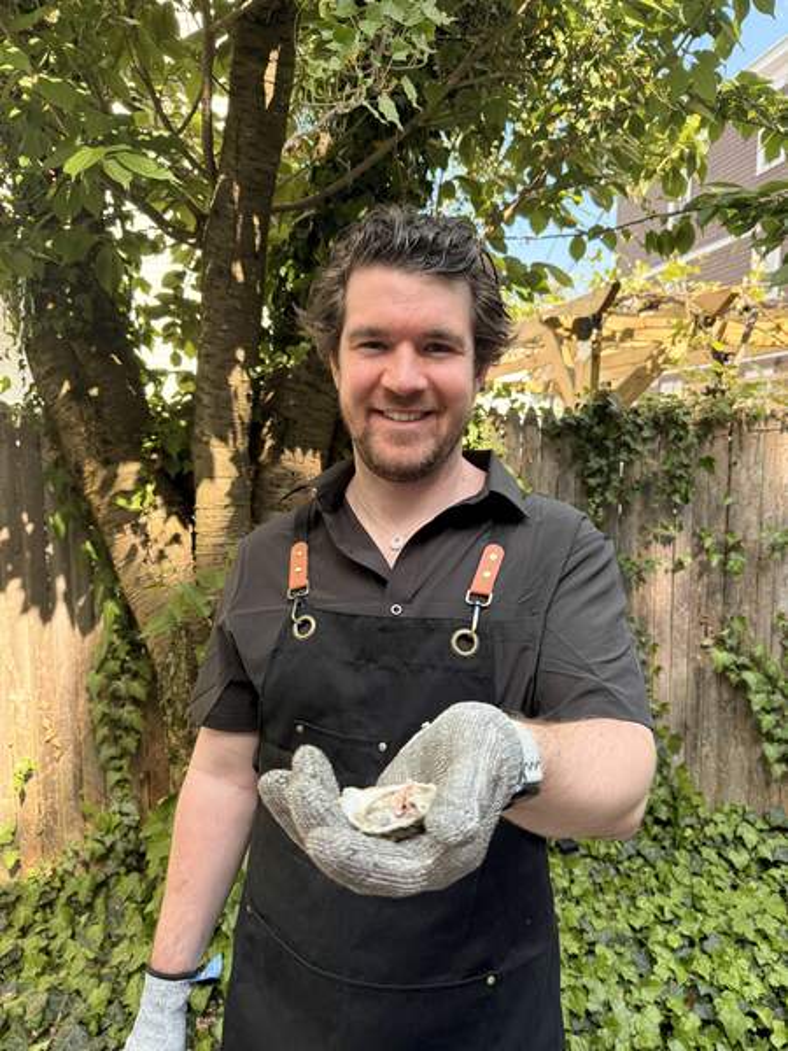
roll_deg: -0.5
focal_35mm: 24
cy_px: 526
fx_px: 728
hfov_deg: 56.8
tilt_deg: -6.0
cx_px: 394
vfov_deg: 71.6
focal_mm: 6.76
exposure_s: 1/438
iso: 100
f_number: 1.78
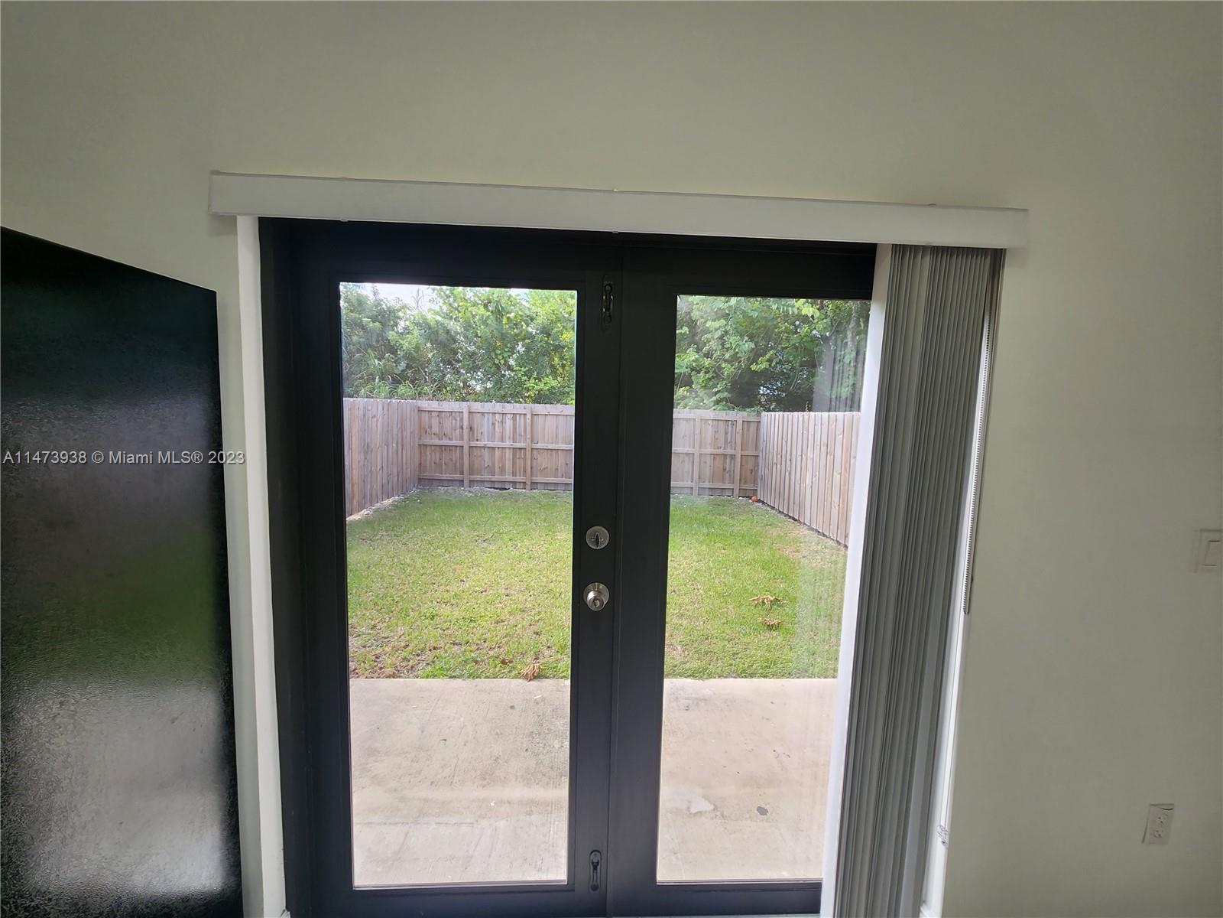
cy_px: 459
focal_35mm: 13
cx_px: 612
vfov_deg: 89.9
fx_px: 459
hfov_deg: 106.2
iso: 50
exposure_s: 1/120
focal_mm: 2.2
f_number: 2.2
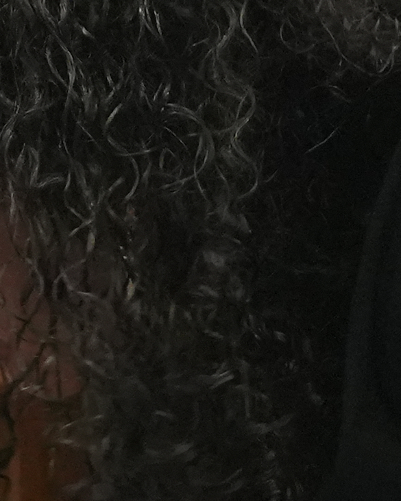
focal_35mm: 630
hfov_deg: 2.4
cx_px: -1039
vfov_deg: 3.0
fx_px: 9344
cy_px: 1141
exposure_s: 1/160
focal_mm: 70
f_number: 5.6
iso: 5000
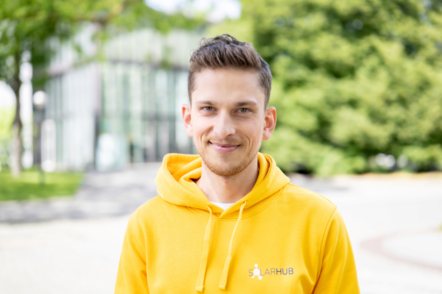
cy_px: 147
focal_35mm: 50
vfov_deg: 27.0
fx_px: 614
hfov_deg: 39.6
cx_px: 221
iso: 80
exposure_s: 1/640
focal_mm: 50
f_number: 1.8
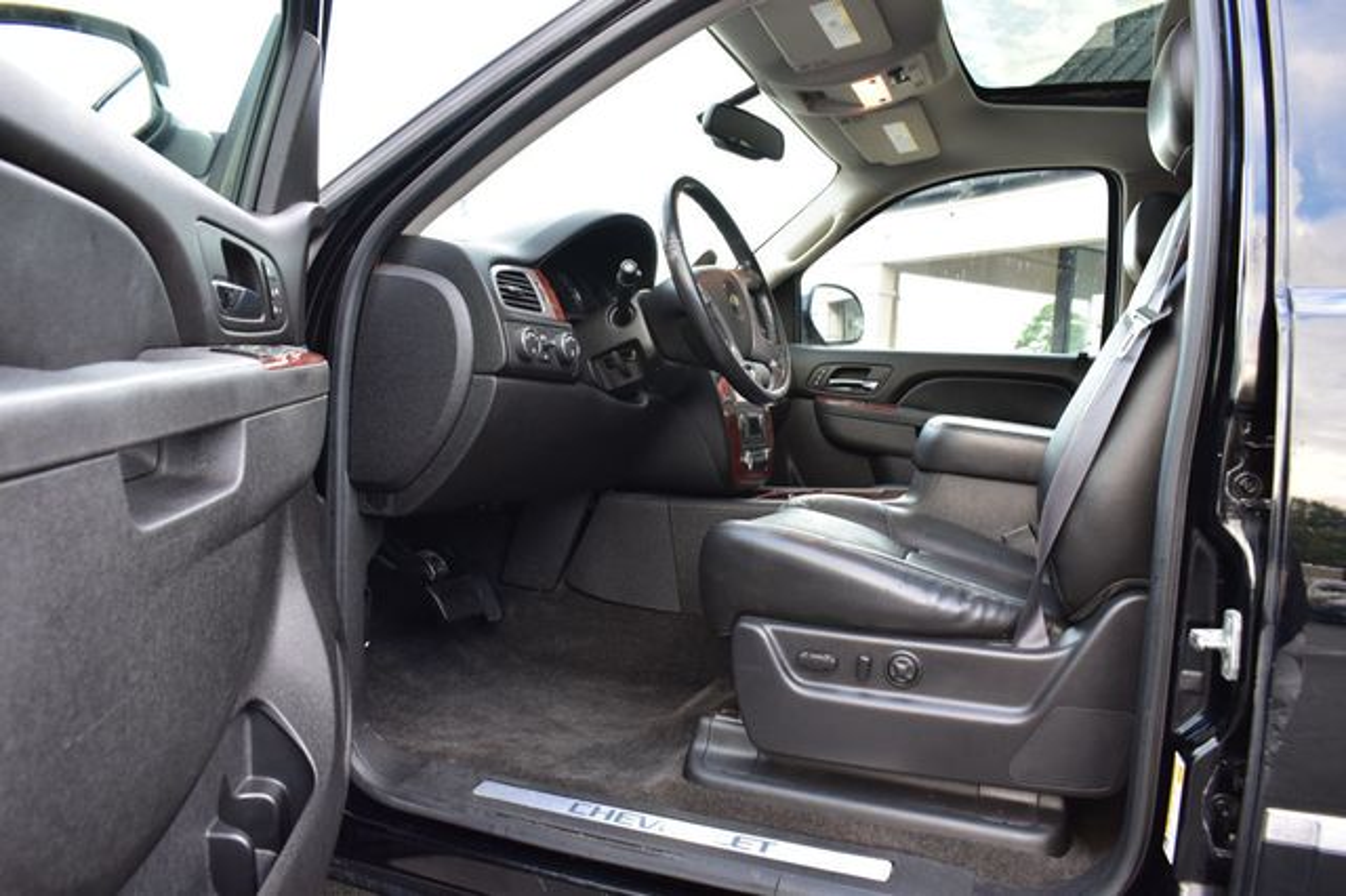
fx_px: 1009
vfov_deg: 47.9
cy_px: 448
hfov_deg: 67.4
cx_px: 673
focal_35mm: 27
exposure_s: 1/25
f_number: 7.1
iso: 400
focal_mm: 18
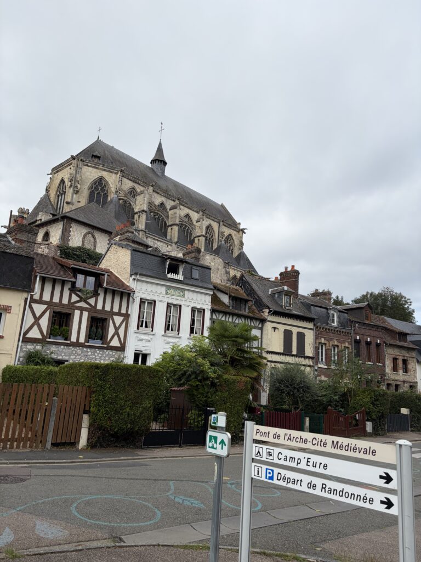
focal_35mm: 26
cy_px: 281
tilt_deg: +14.9
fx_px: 422
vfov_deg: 67.3
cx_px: 210
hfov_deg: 53.1
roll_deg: -3.4
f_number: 1.6
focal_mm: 5.96
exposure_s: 1/2865
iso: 50
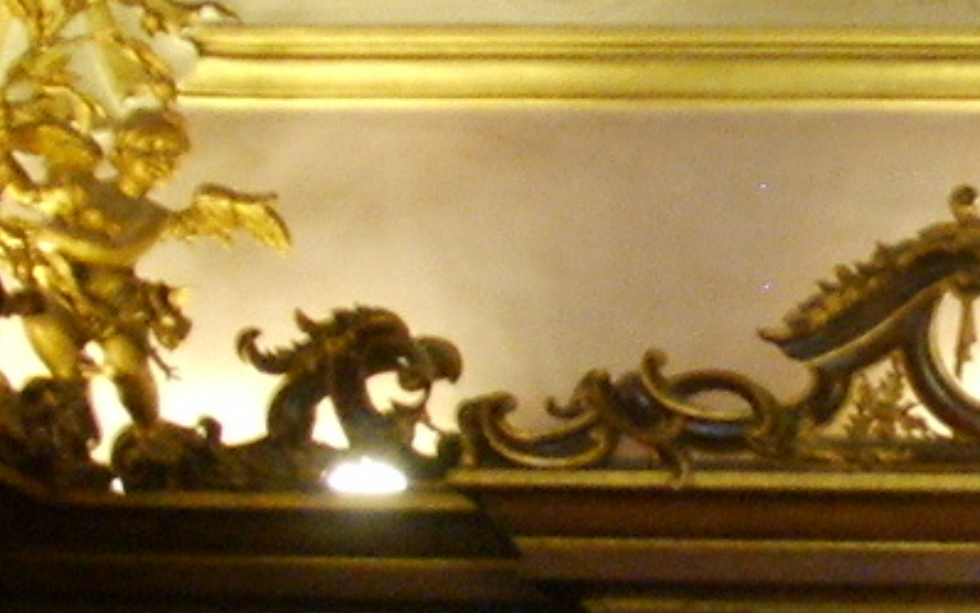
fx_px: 4435
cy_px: 441
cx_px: 1357
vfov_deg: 7.9
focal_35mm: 166
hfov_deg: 12.2
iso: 150
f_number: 3.5
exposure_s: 1/8
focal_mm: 6.6
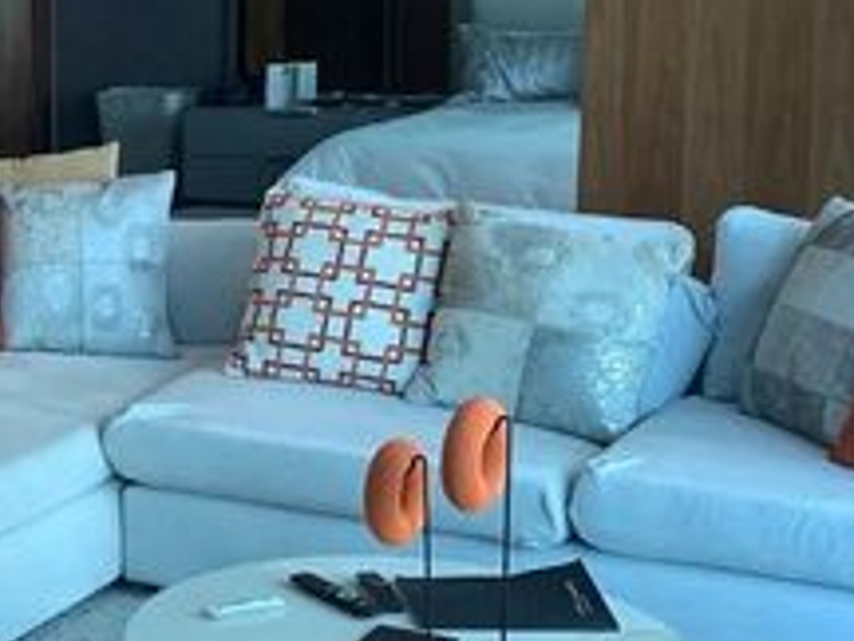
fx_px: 1900
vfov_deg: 19.1
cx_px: -63
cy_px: 368
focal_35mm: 77
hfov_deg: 23.9
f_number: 1.8
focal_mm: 4.25
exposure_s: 1/60
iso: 125
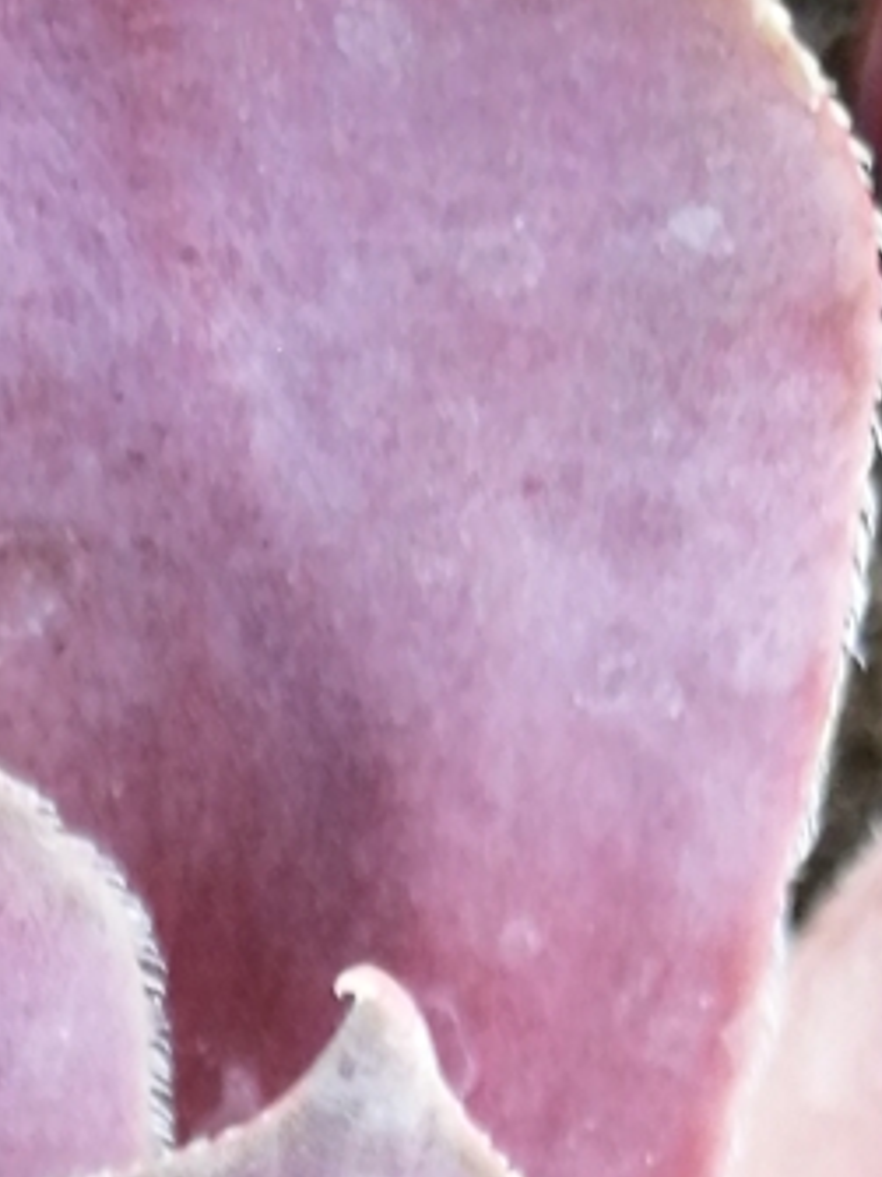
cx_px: 14
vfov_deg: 12.7
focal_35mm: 129
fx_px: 4385
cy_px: 2610
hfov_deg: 11.4
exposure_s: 1/100
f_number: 1.8
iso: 100
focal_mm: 3.95
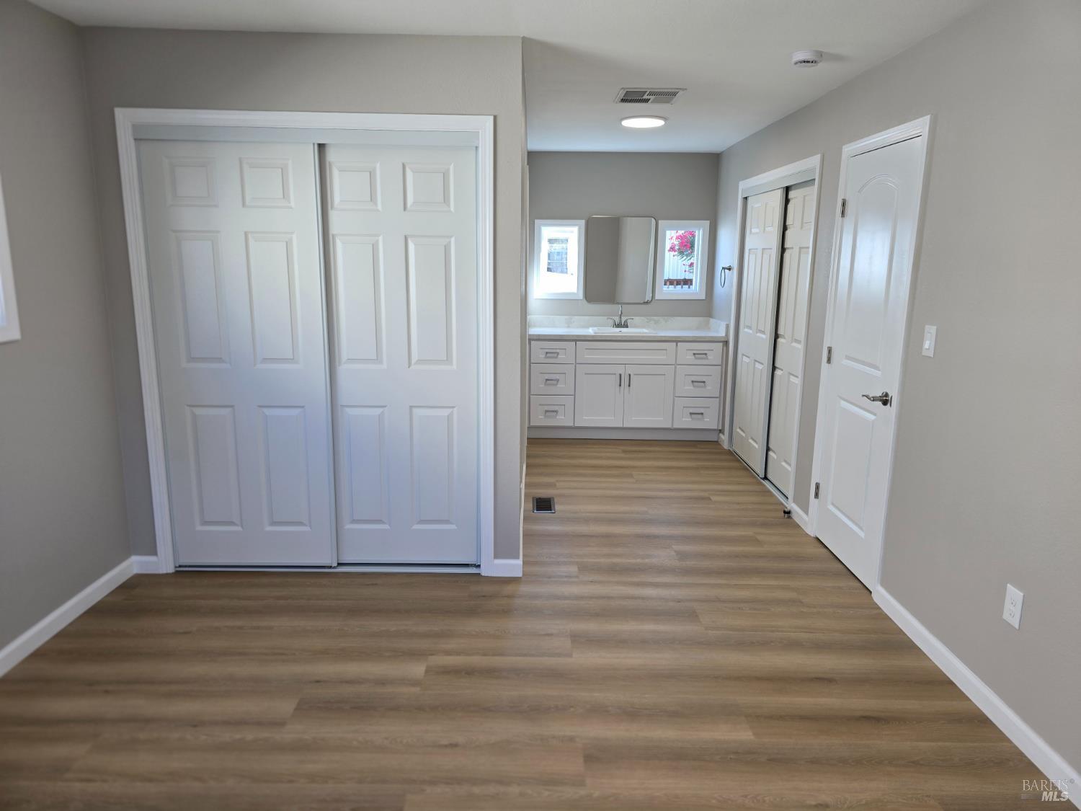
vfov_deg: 58.9
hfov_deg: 73.9
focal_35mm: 23
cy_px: 406
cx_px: 540
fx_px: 718
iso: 64
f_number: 1.7
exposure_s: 1/120
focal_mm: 6.3
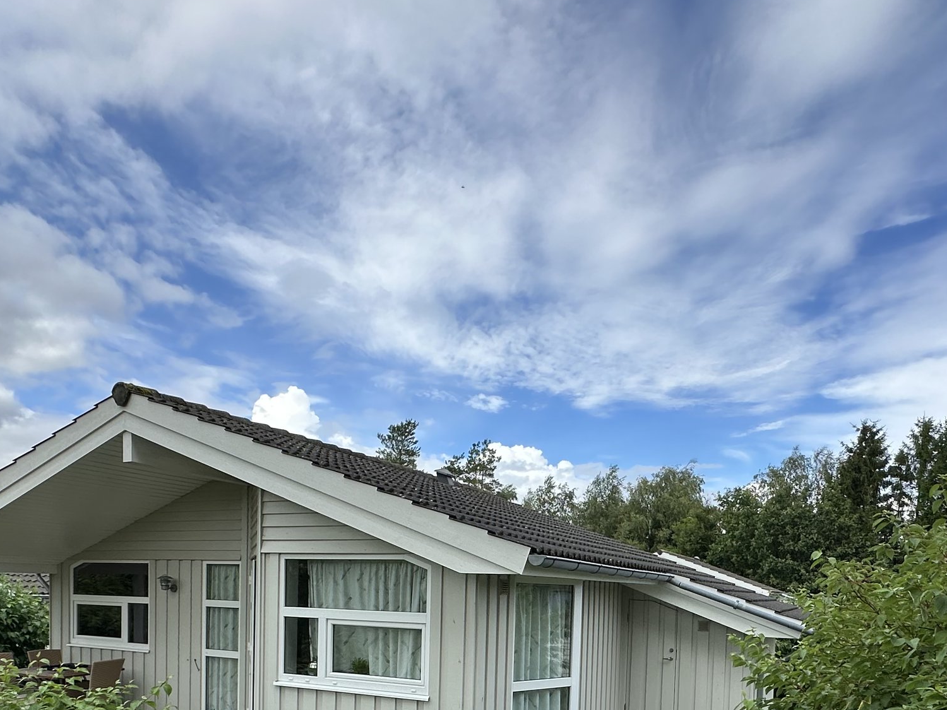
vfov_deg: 45.7
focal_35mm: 28
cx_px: 455
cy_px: 620
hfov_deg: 63.4
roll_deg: -2.1
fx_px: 766
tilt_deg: -3.6
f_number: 2.2
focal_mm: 2.22
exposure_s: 1/1667
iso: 50
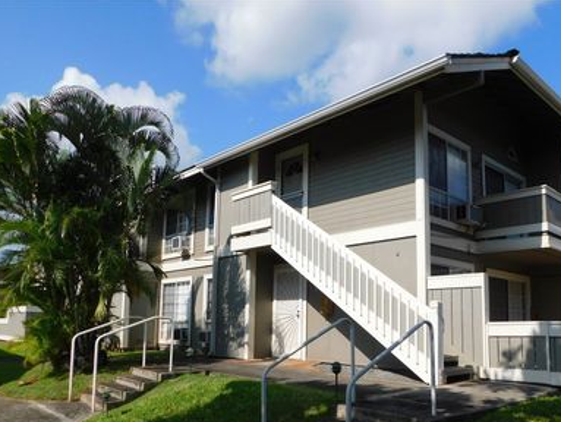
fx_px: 487
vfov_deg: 46.3
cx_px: 312
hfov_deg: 59.8
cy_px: 273
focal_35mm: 30
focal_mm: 4
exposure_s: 1/640
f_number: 6
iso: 125
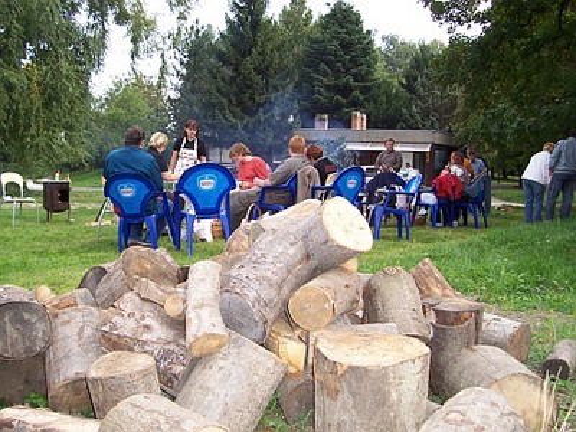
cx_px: 288
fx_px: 566
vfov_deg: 41.8
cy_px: 216
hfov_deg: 54.0
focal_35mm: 34
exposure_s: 1/250
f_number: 2.7
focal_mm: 5.6
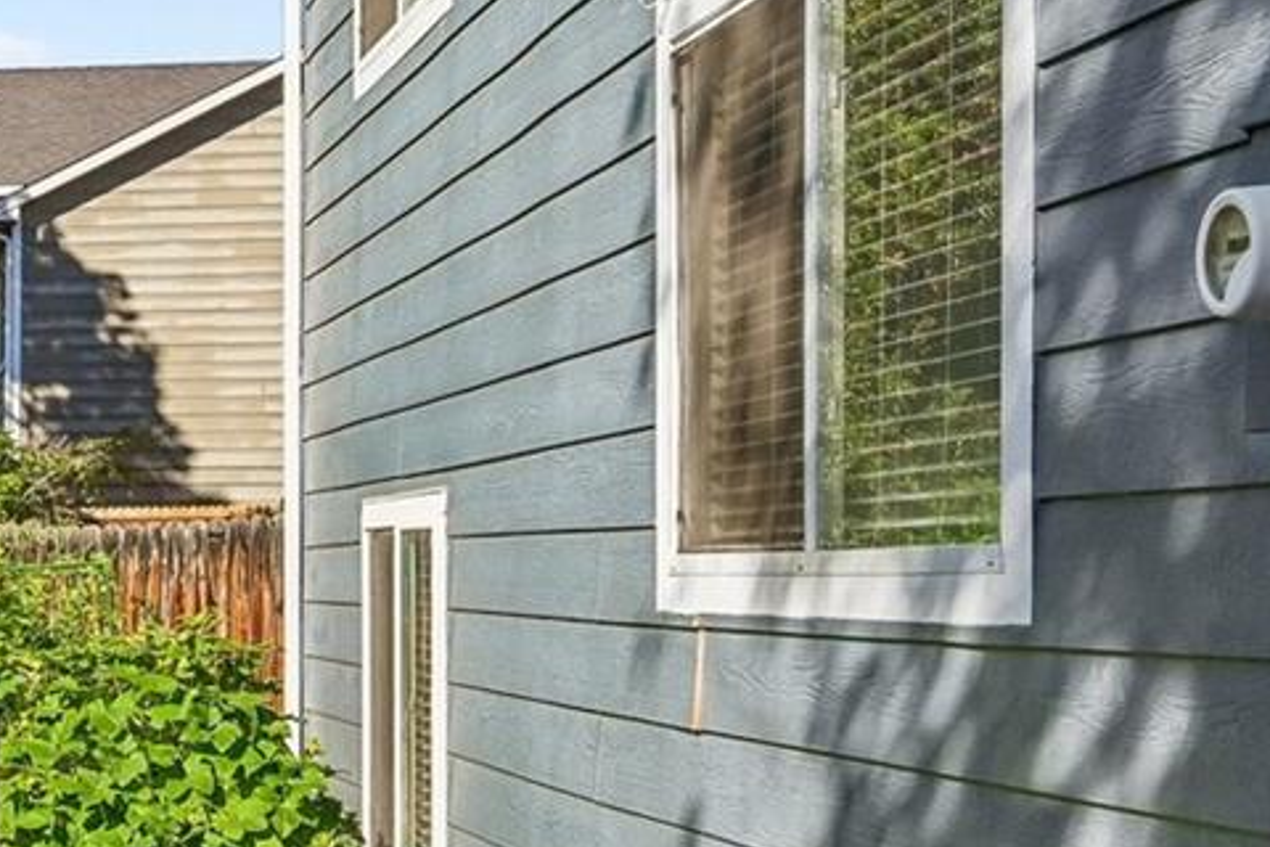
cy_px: 588
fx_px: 2528
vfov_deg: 18.9
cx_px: -781
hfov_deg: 21.9
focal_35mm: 72
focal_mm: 21.5
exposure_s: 1/500
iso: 400
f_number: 10
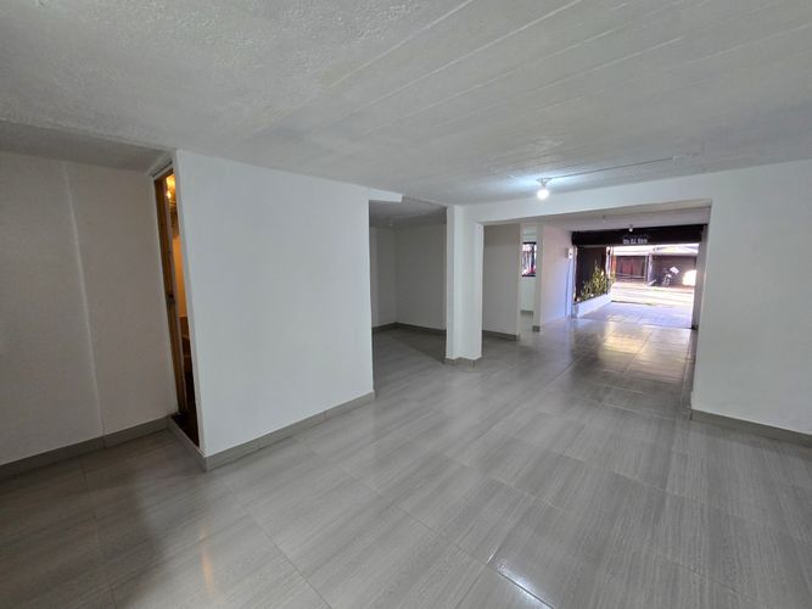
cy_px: 304
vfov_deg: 89.9
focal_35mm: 13
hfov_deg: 106.2
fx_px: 305
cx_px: 406
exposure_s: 1/60
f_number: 2.2
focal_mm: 2.2
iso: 160
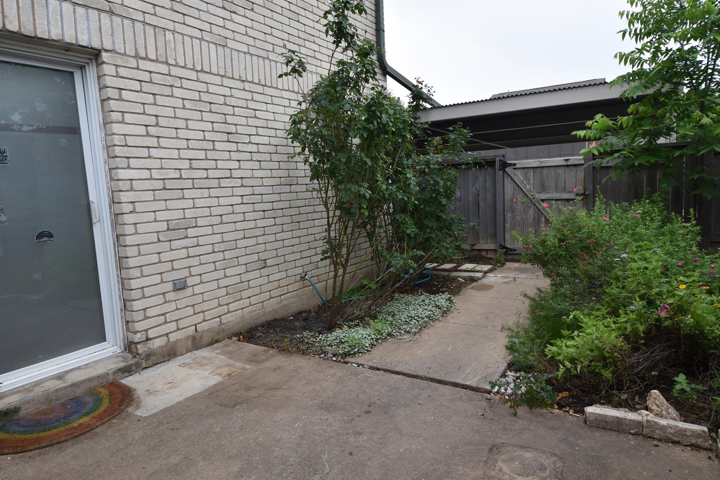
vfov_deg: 57.2
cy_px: 237
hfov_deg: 78.6
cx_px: 361
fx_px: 440
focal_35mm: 22
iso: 200
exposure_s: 1/250
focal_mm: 14
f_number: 6.3
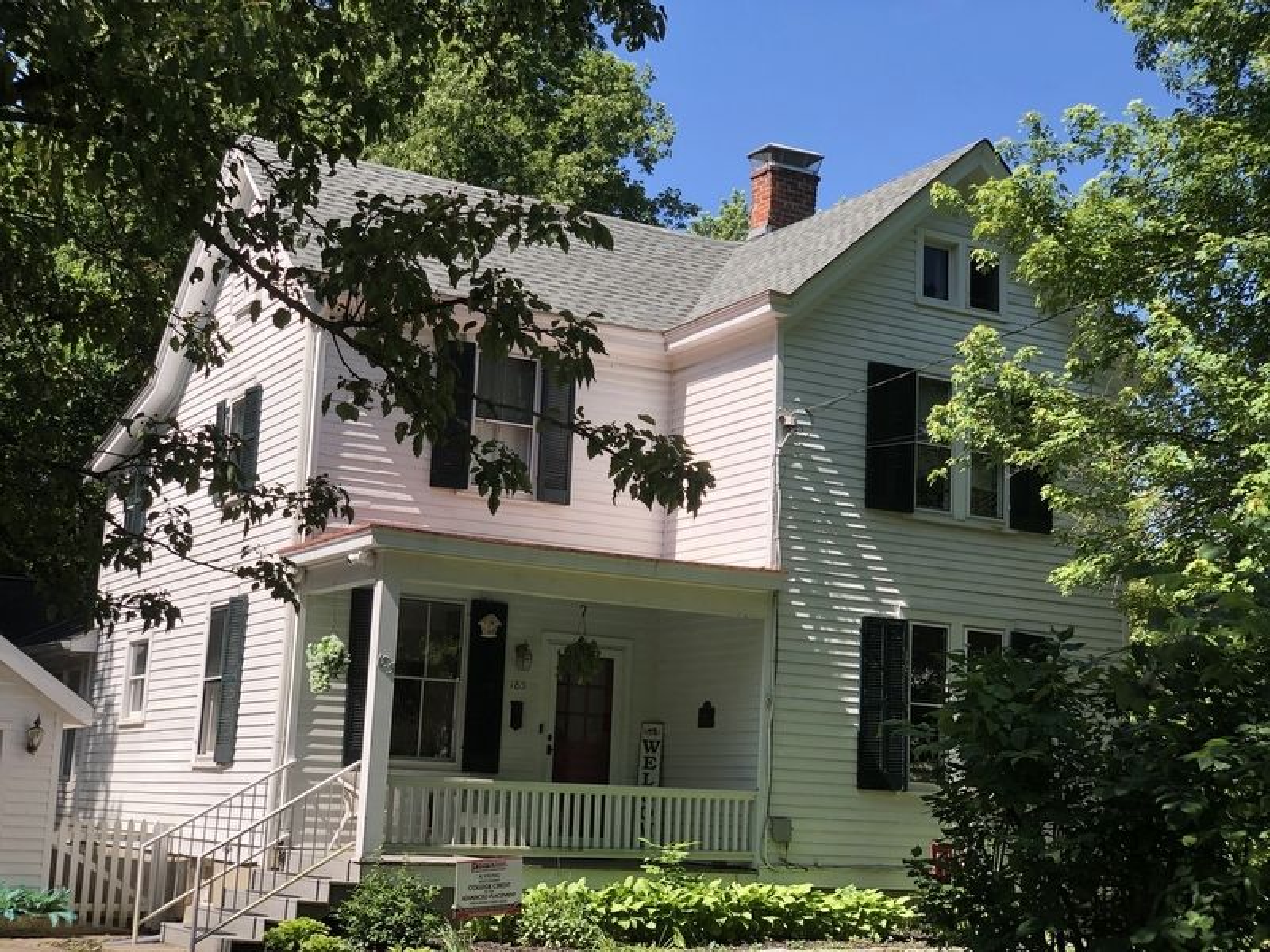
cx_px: 635
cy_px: 476
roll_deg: -1.7
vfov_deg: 28.0
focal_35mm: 52
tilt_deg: +10.0
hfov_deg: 36.8
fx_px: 1908
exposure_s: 1/552
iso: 16
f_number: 2.4
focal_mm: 6
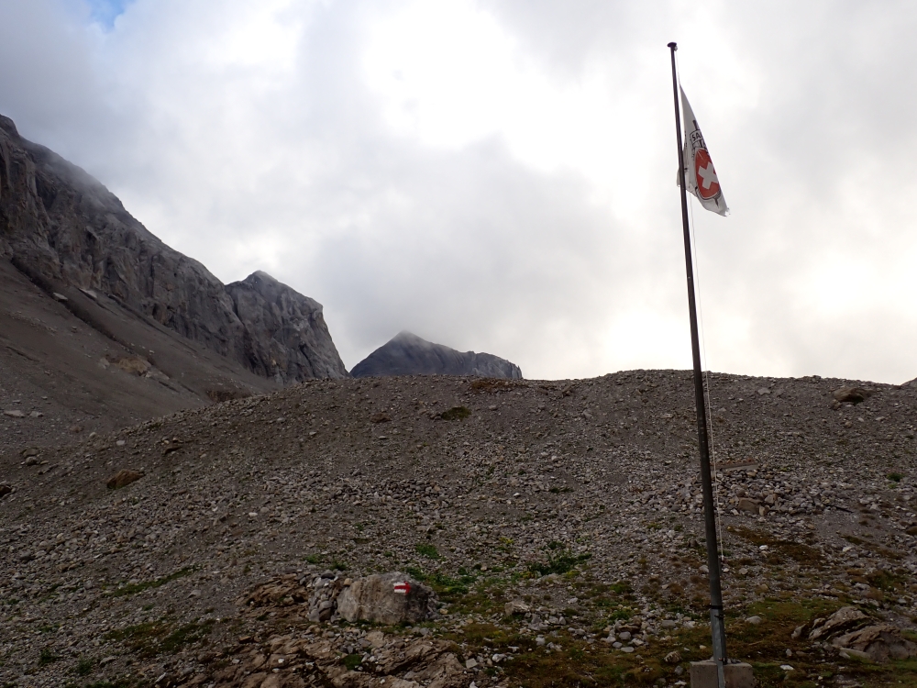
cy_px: 344
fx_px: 795
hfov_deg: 60.0
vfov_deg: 46.8
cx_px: 458
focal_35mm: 30
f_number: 3.2
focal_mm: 5.4
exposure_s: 1/500
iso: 100
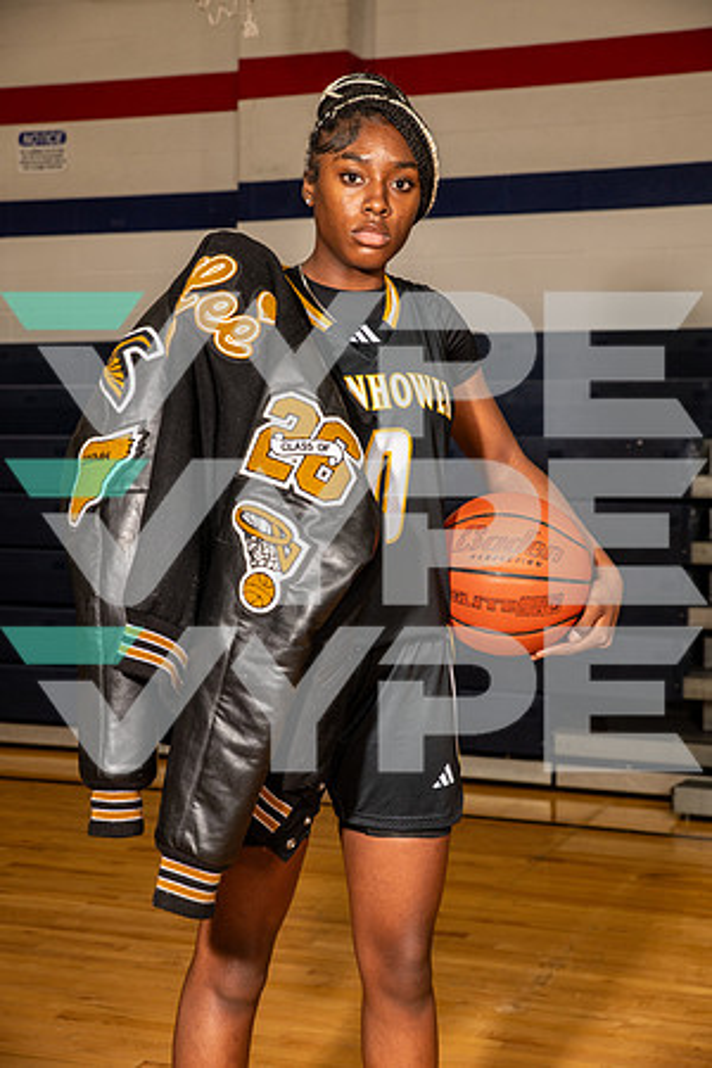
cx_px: 356
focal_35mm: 58
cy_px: 534
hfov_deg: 23.4
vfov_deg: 34.5
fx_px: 1721
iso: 320
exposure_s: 1/320
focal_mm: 58
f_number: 6.3
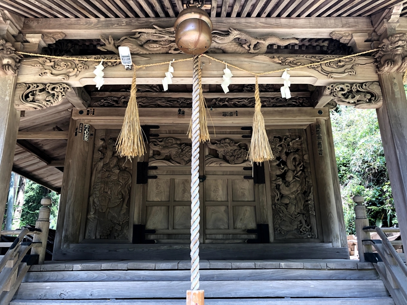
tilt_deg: +19.2
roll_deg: +1.2
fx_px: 329
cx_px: 204
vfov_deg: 49.7
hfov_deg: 63.4
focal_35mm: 28
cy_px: 152
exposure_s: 1/120
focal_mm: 4
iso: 50
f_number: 1.8
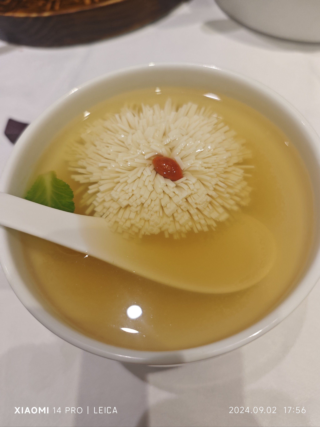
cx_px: 160
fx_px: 284
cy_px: 214
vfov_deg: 73.9
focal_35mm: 23
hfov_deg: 58.9
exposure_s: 1/400
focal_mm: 6.68
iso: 400
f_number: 1.42
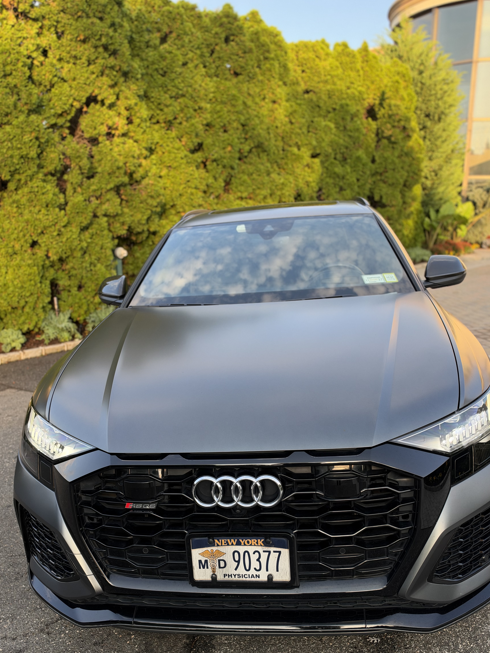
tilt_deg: -13.1
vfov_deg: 59.8
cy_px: 367
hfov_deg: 46.8
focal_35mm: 30
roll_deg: -0.2
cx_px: 246
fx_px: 566
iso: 80
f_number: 1.8
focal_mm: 6.93
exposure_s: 1/384
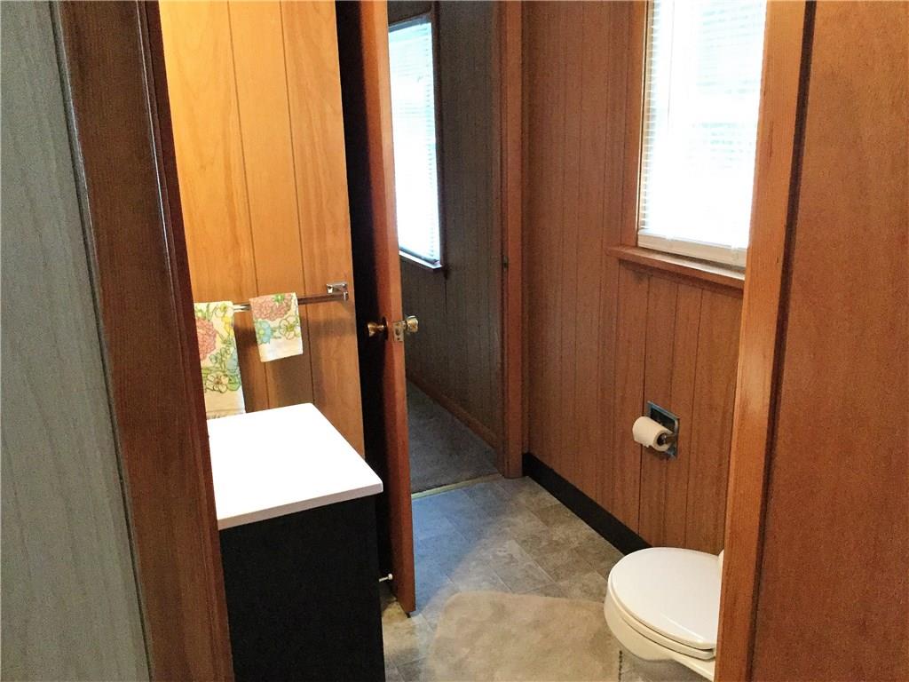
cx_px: 454
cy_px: 341
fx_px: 814
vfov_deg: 45.4
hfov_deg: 58.4
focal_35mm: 31
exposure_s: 1/30
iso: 200
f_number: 2.4
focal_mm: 3.3
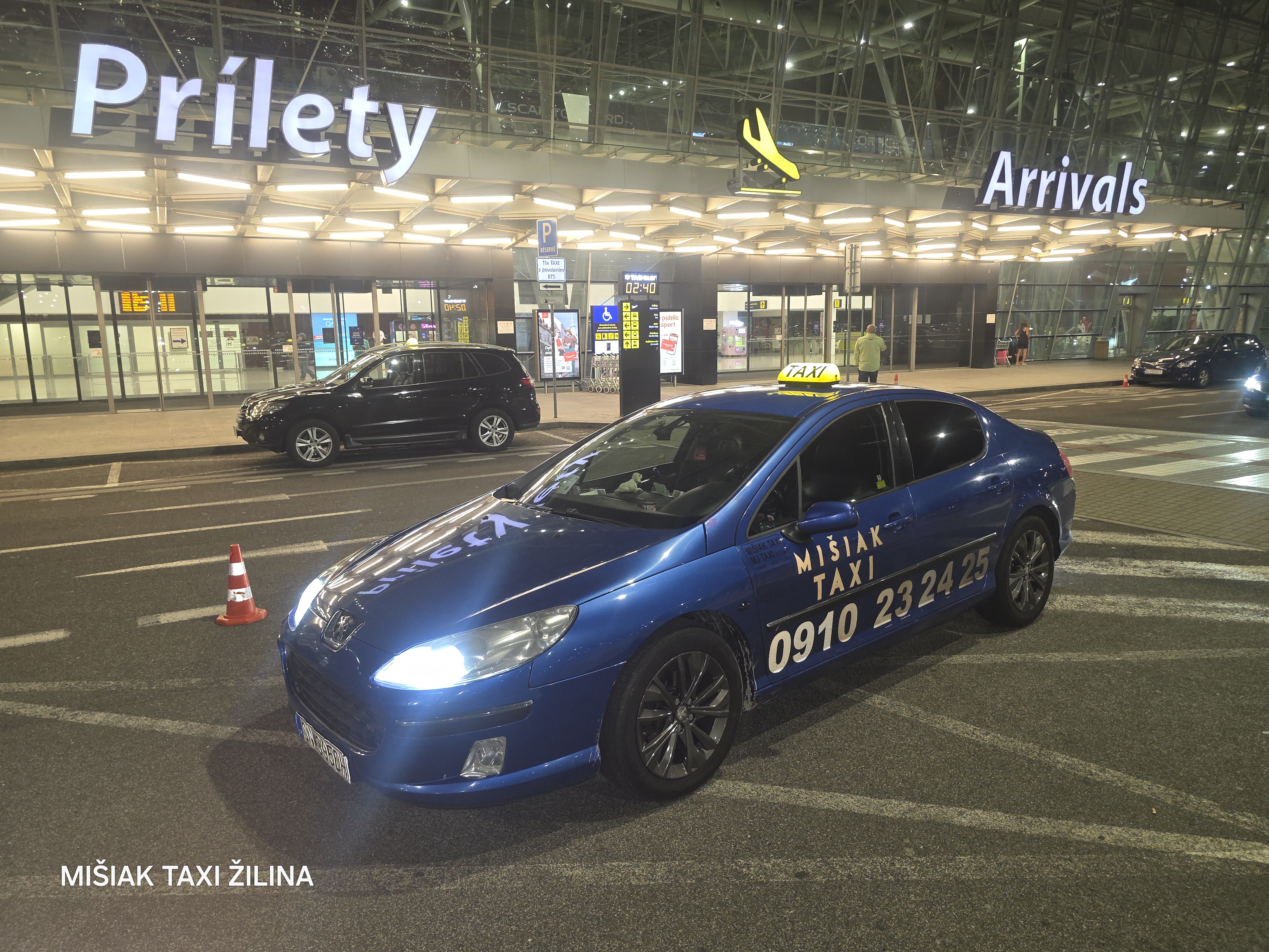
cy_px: 476
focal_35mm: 23
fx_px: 843
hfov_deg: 73.9
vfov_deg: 58.9
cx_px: 634
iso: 125
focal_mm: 6.3
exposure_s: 1/25
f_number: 1.7
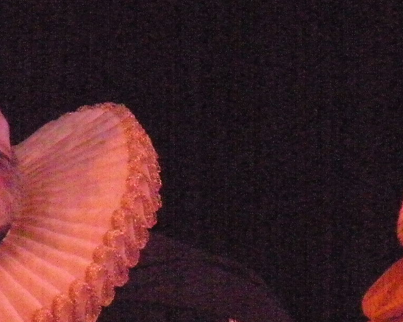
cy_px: 231
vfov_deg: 2.6
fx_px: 7050
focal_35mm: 591
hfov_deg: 3.3
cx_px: 270
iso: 2000
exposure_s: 1/75.2
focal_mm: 39.8
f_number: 4.5
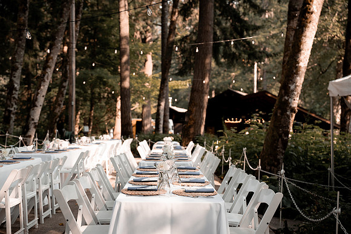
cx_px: 179
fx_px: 425
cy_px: 117
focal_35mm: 44
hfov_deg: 44.9
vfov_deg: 30.8
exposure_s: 1/800
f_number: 2.8
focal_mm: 42
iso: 250
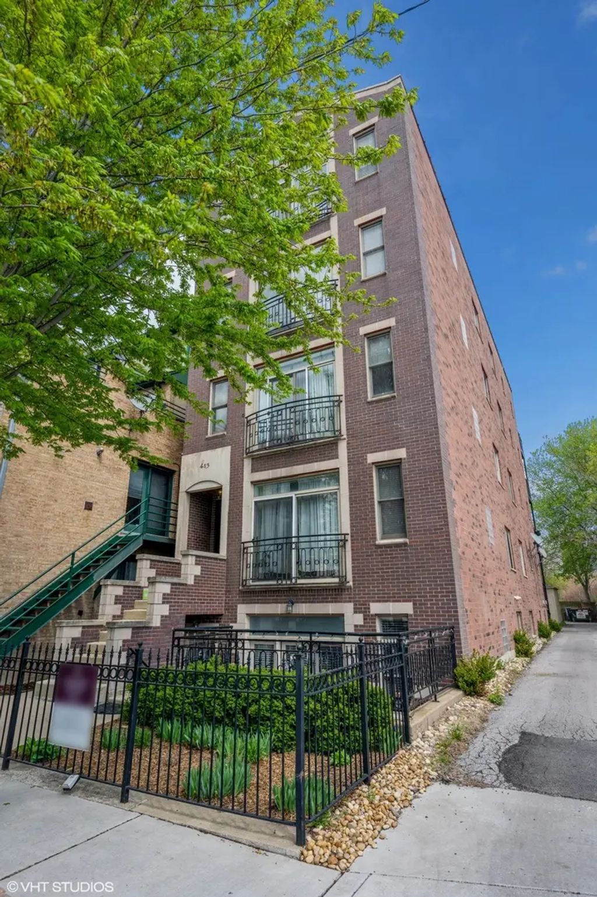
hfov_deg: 64.5
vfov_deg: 86.9
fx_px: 473
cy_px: 448
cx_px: 298
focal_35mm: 19
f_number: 11
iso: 100
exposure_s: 1/80
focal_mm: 19
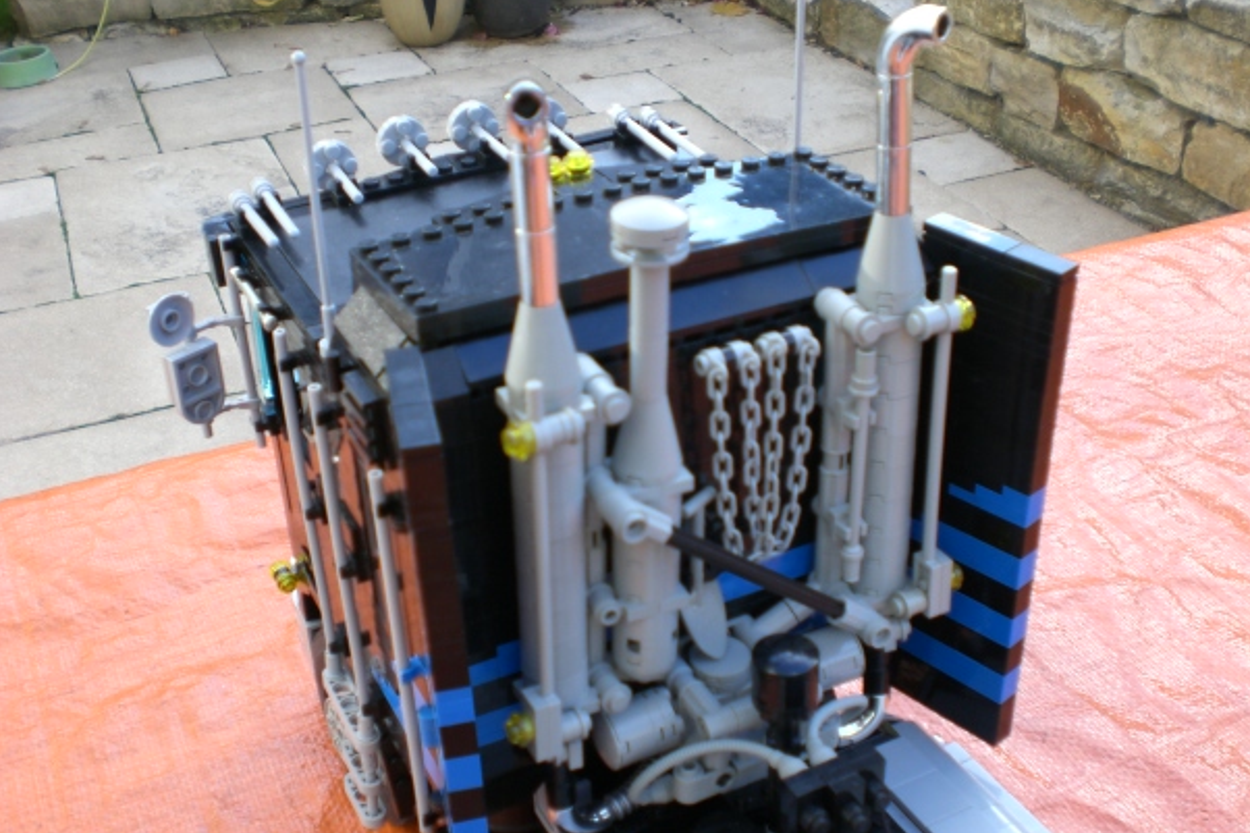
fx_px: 1458
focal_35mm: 42
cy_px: 469
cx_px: 660
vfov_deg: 31.8
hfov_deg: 46.4
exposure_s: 1/100
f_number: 3.1
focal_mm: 6.3
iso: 50
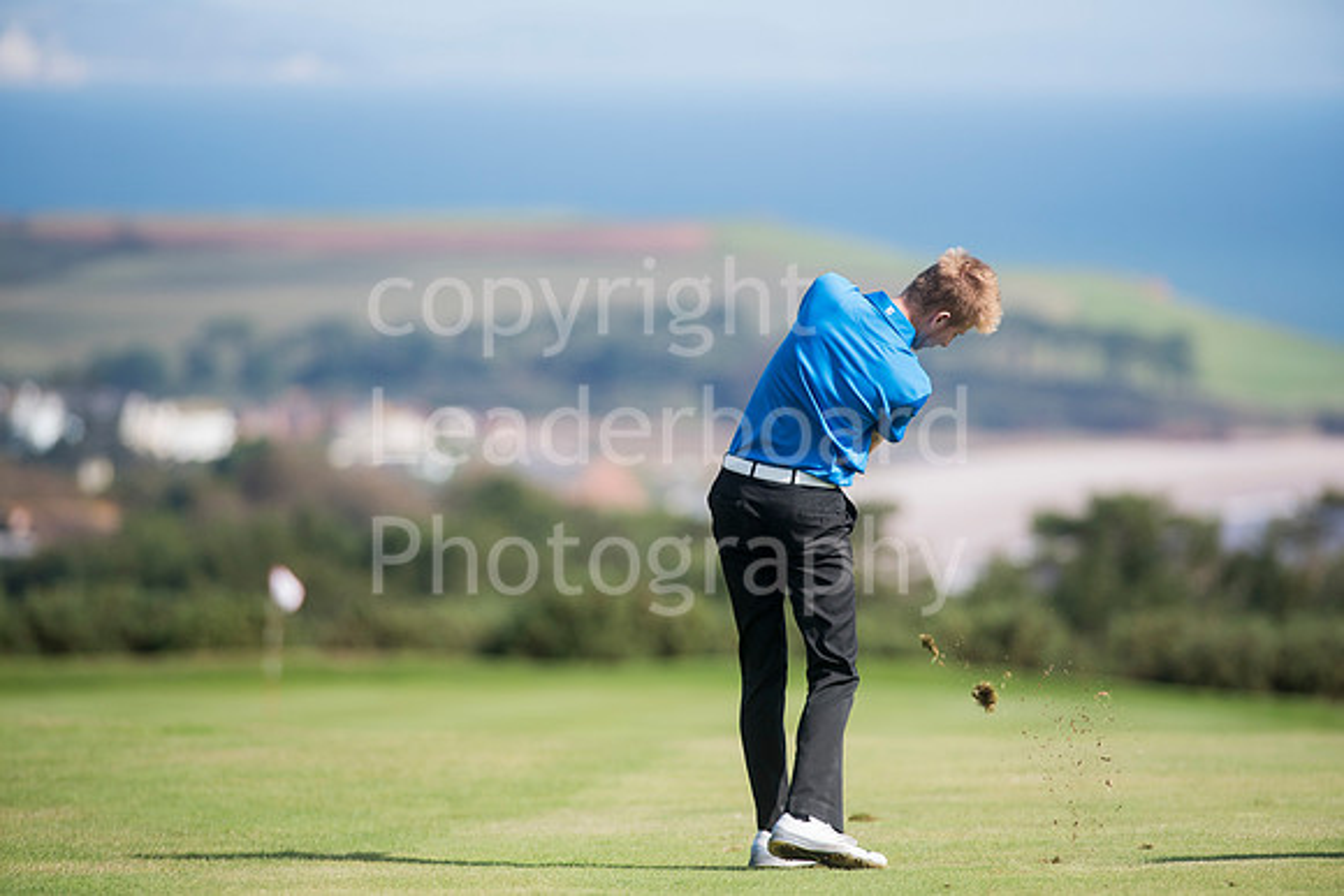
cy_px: 448
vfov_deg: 4.6
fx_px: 11202
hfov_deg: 6.9
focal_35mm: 300
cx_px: 672
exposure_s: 1/2500
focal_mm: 300
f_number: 4.5
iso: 400
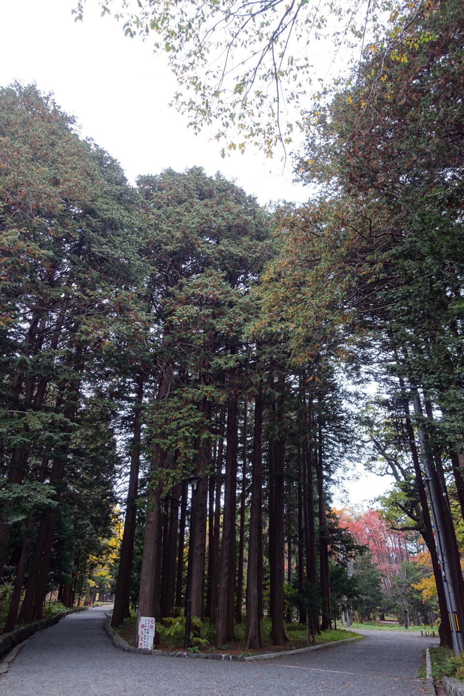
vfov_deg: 73.7
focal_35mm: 24
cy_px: 348
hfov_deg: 53.1
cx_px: 232
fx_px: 464
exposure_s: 1/50
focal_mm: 8.8
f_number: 2.8
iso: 125
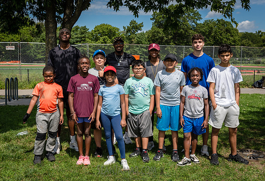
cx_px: 134
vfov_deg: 32.8
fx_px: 308
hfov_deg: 46.6
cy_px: 84
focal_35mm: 41
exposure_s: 1/1600
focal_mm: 38
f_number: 5
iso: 200
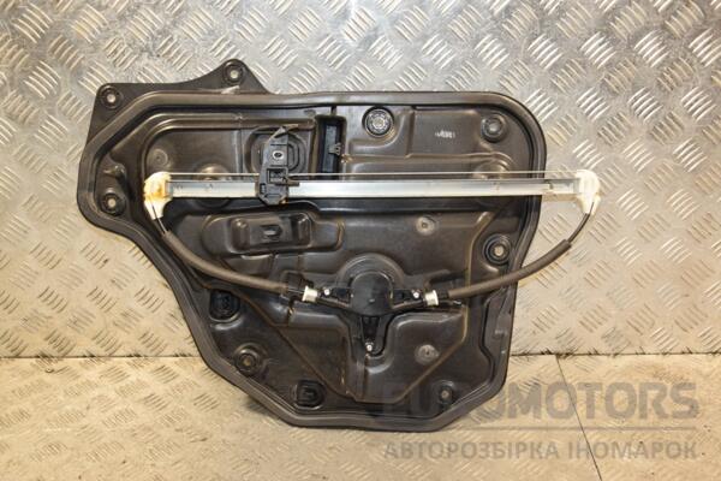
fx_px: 901
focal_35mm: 45
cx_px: 360
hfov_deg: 43.6
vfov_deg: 29.9
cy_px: 240
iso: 800
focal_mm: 30
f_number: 5
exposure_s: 1/125
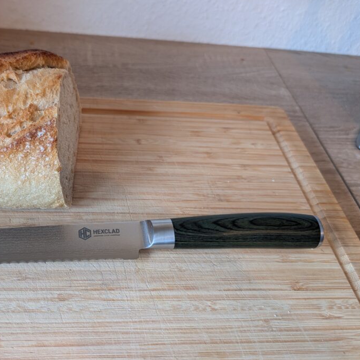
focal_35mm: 32
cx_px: 96
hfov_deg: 49.4
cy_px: 191
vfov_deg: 51.1
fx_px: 377
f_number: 1.68
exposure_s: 1/25
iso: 138
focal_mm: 6.9
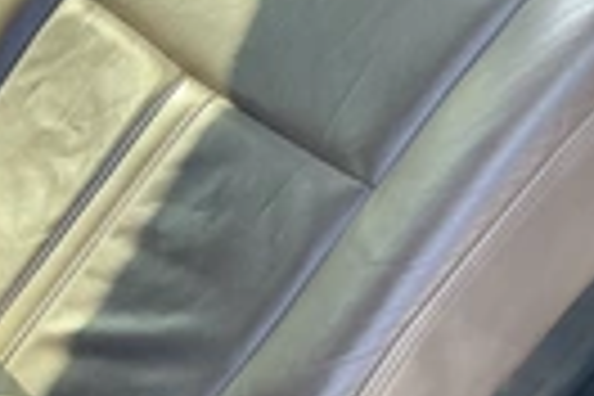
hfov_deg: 21.3
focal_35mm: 88
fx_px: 1452
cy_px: -45
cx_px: -140
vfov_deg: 15.1
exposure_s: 1/122
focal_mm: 3
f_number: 1.8
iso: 50
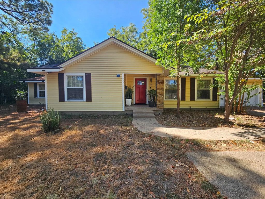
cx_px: 132
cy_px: 100
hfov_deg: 106.2
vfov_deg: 89.9
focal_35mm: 13
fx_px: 100
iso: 50
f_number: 2.2
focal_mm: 2.2
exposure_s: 1/662
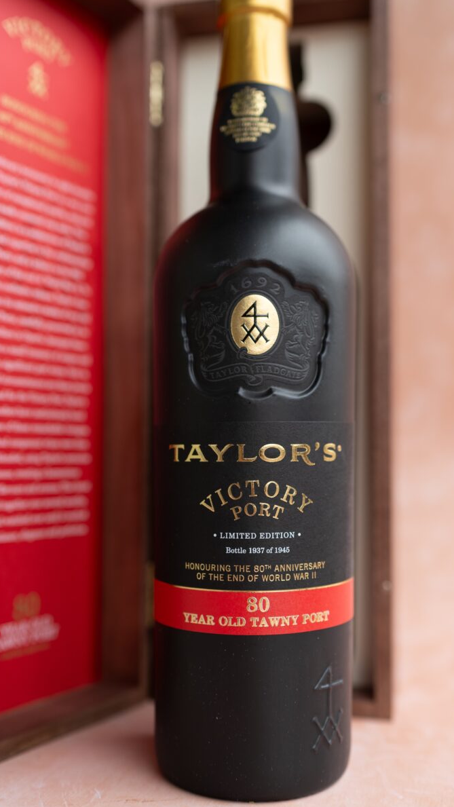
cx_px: 234
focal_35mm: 37
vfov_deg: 54.0
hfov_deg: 32.0
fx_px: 792
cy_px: 402
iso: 160
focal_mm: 35
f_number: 2.5
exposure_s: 1/125
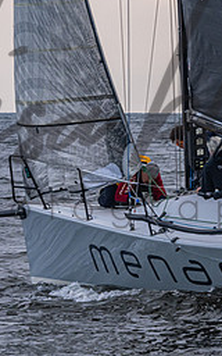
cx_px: 268
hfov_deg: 1.6
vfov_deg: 2.5
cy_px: 149
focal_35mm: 842
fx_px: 8151
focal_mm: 270
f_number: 18
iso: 400
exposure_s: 1/125
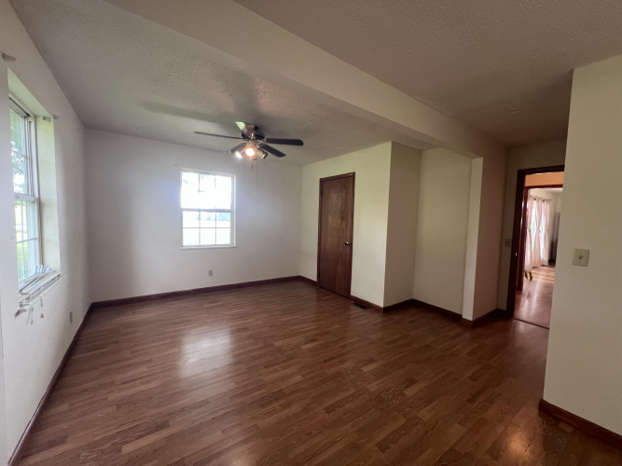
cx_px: 311
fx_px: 234
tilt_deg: -4.2
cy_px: 233
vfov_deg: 89.9
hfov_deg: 106.2
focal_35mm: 13
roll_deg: -1.2
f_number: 1.8
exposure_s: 1/60
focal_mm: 1.57
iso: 160
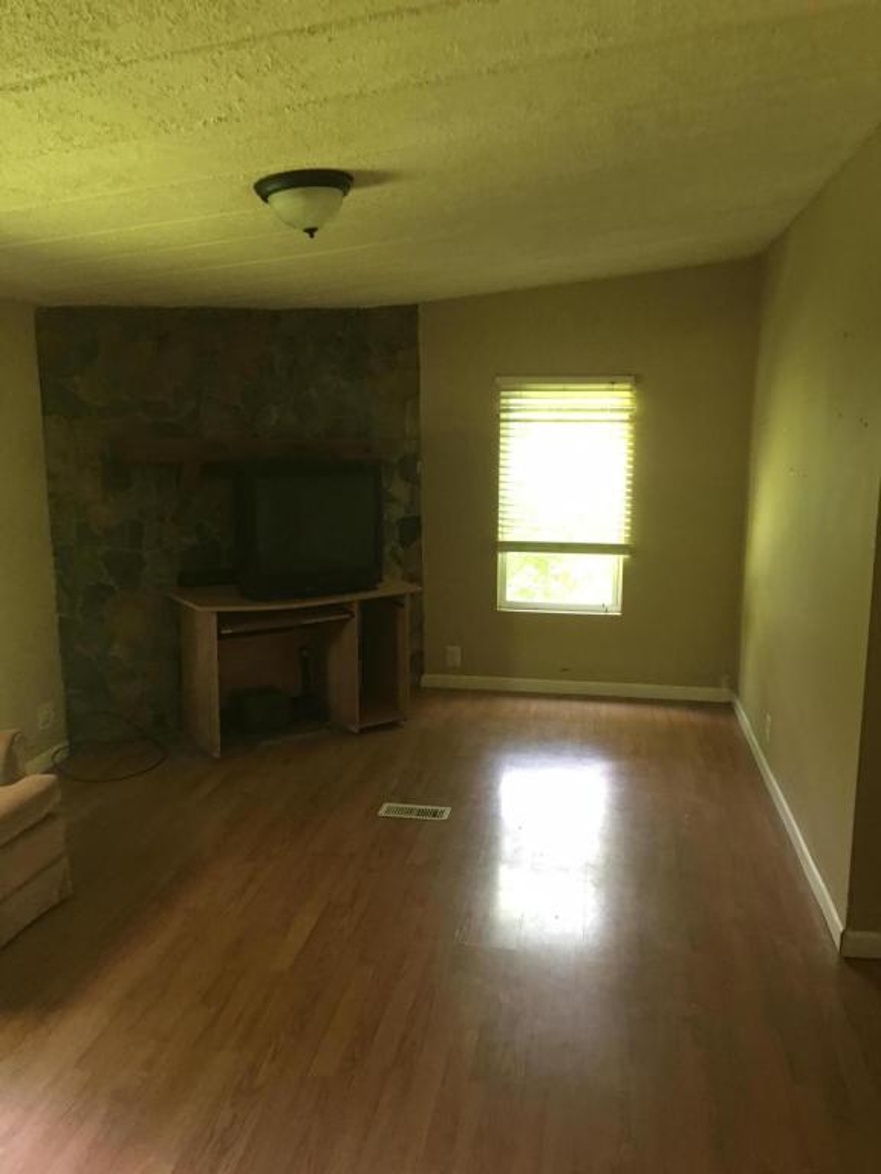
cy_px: 587
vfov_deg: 61.7
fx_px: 984
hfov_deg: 48.2
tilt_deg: -7.7
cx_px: 440
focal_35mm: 29
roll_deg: +1.6
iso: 80
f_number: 2.2
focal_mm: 4.15
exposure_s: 1/10
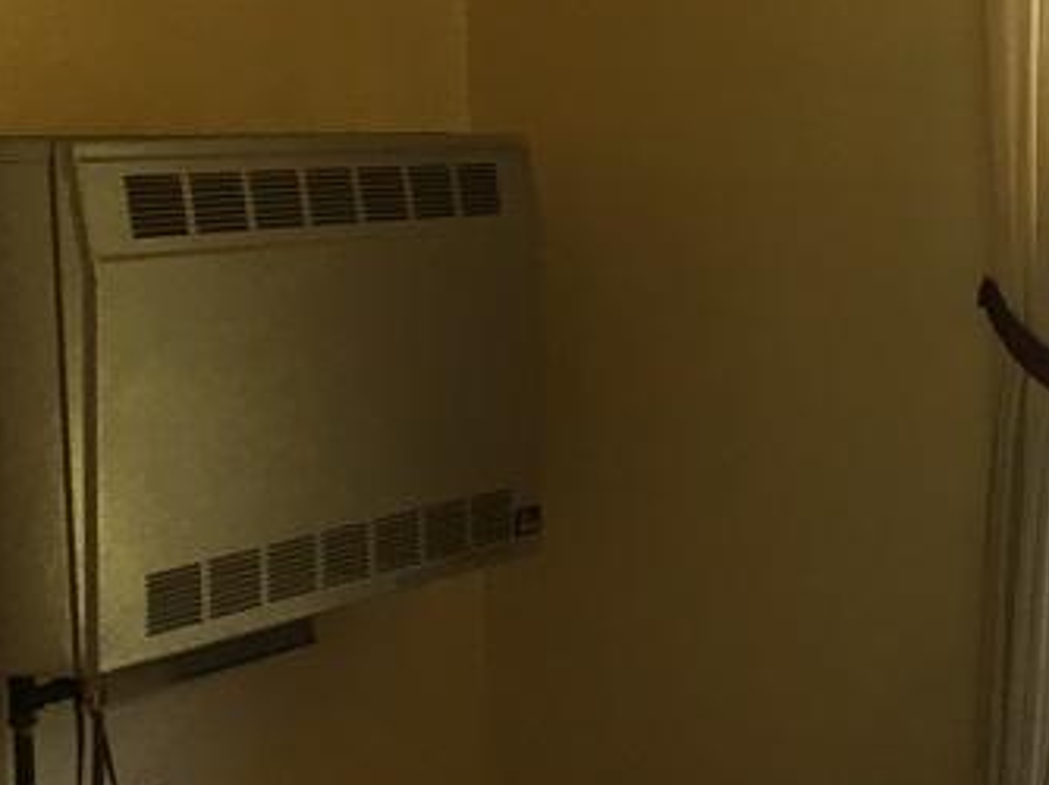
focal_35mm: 89
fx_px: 2695
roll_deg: +0.3
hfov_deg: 20.2
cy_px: 367
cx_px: 1351
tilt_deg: -4.7
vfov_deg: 16.6
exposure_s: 1/30
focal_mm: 4.15
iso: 50
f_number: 2.2
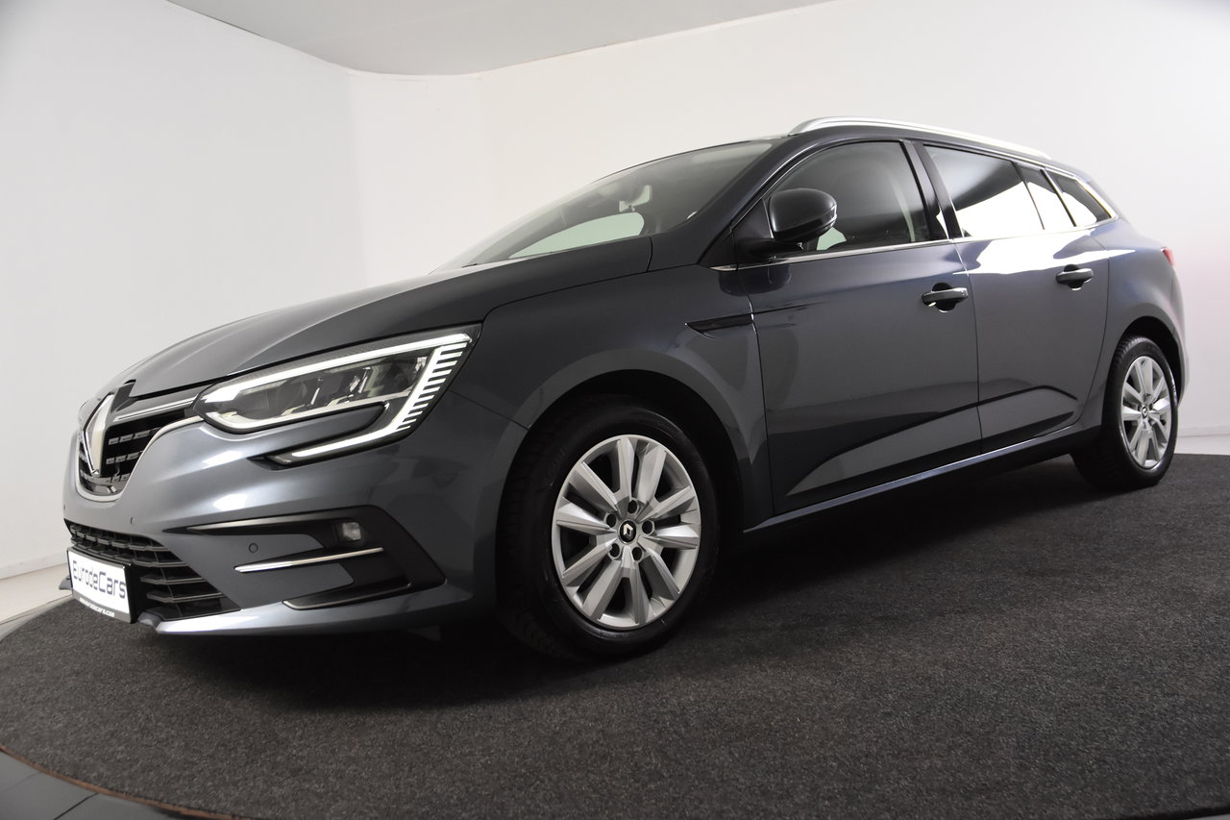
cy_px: 410
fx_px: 1127
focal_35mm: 33
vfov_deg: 40.0
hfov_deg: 57.2
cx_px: 615
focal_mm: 22
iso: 1600
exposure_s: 1/80
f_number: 4.5
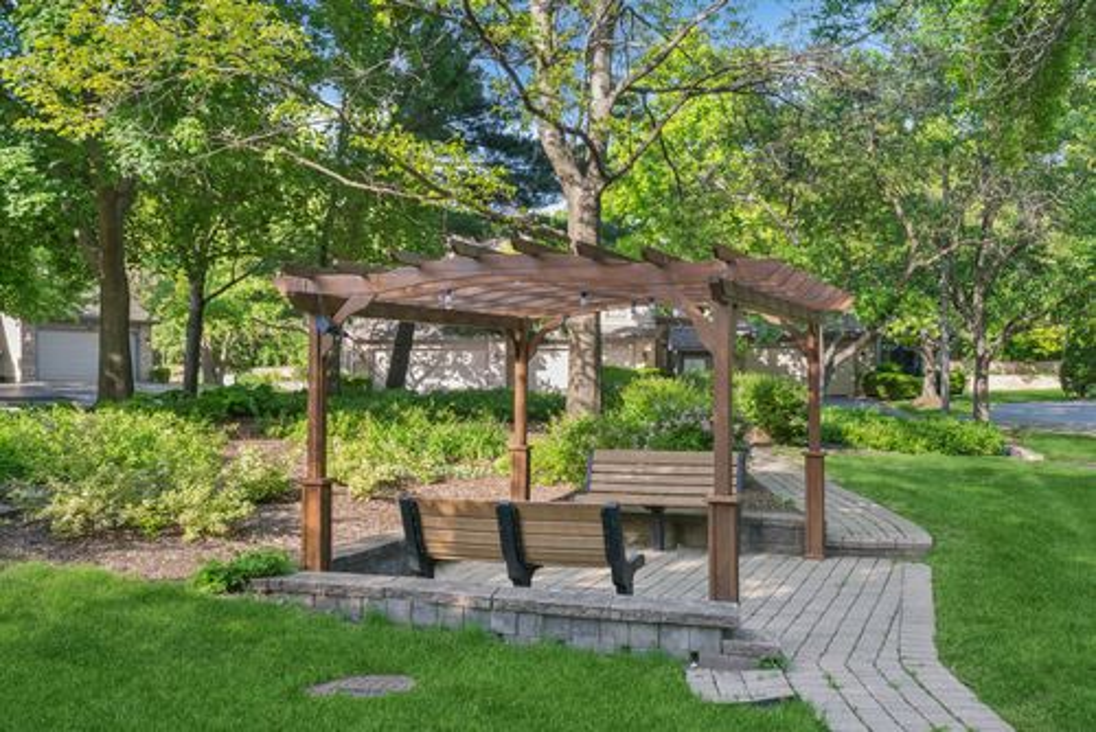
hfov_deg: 54.4
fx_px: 1066
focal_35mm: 35
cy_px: 366
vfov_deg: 37.9
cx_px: 548
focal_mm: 35
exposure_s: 1/50
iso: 400
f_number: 11
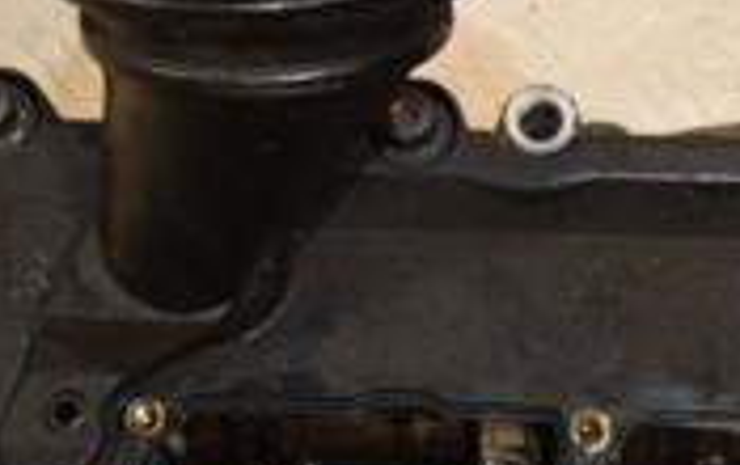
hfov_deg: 15.7
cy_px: 495
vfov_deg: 10.0
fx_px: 2641
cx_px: 677
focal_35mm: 131
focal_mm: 25
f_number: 5
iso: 800
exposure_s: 1/200
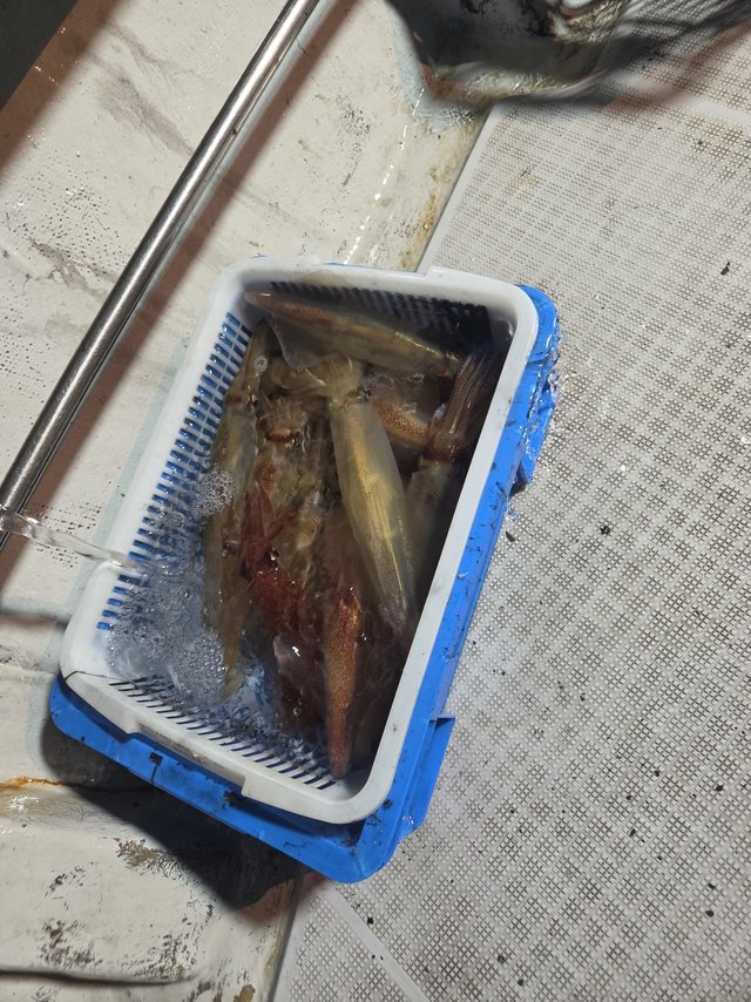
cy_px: 501
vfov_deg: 73.9
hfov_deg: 58.9
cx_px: 376
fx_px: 666
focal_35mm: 23
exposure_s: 1/120
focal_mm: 5.4
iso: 160
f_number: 1.8
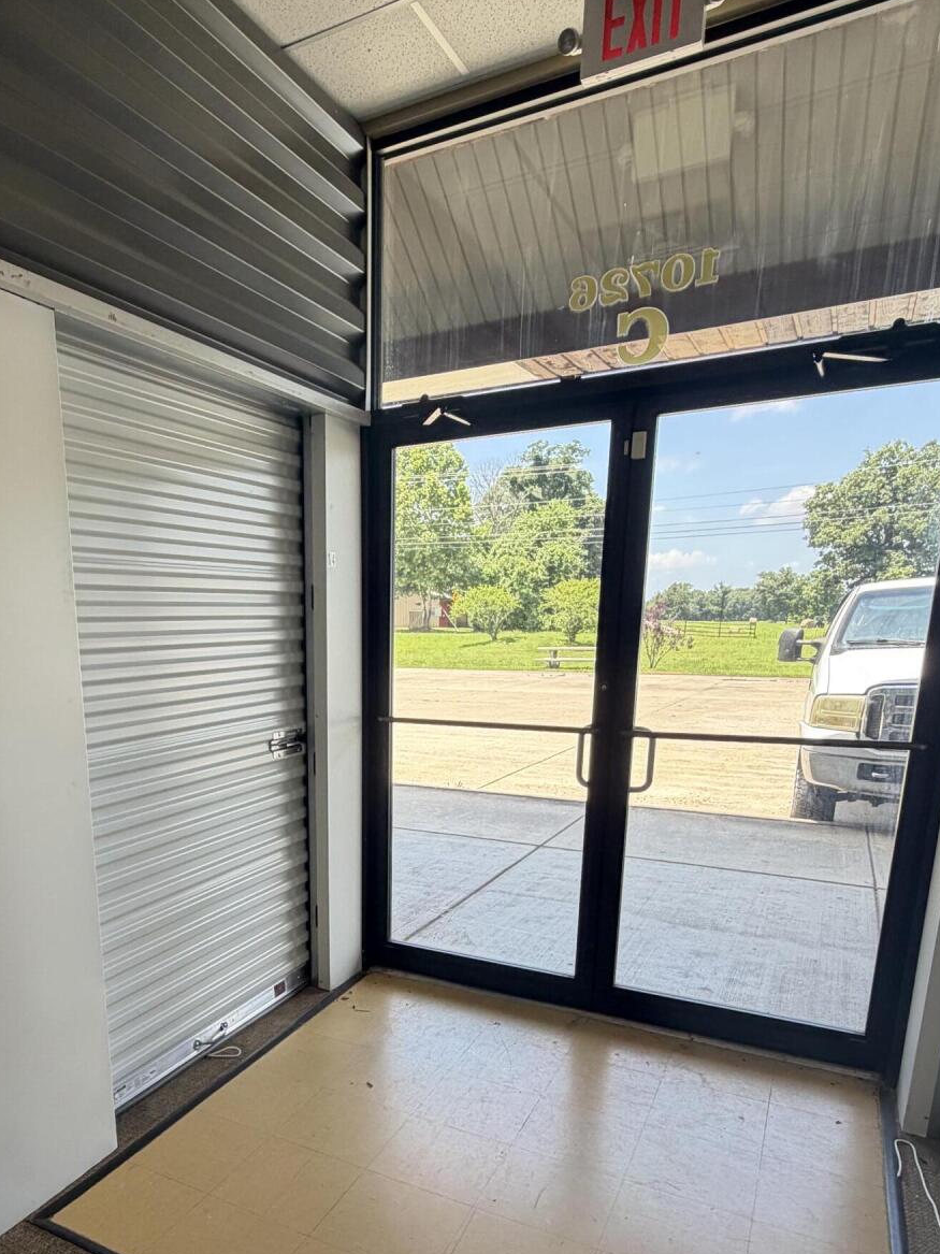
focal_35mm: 24
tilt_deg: -15.5
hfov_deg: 55.3
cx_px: 295
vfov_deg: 69.5
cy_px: 838
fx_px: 869
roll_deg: +3.4
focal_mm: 2.22
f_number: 2.2
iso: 50
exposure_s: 1/158
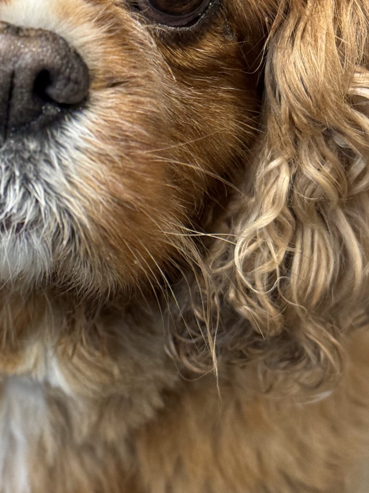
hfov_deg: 16.6
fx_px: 1251
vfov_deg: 22.1
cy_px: 156
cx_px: 61
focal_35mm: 88
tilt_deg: -45.6
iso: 250
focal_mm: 6.86
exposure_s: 1/33
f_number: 1.78
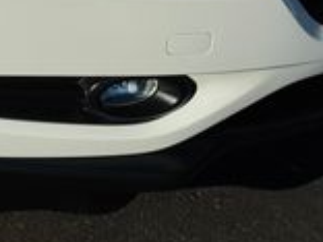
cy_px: -89
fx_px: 1353
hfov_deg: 13.3
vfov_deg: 10.0
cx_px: -50
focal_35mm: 145
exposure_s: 1/15385
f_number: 1.78
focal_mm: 6.76
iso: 50
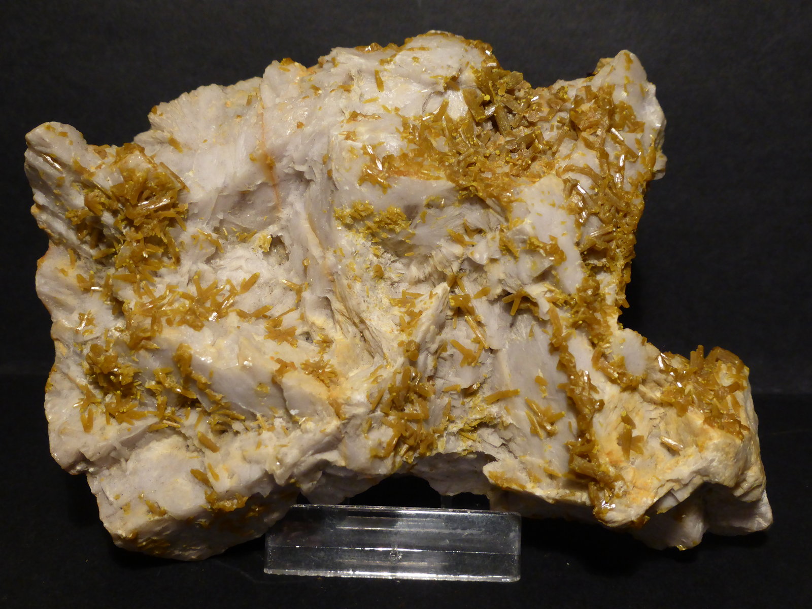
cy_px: 304
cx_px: 406
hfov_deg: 38.9
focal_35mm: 49
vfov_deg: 29.7
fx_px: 1149
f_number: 4.2
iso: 400
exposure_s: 1/50
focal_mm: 8.5
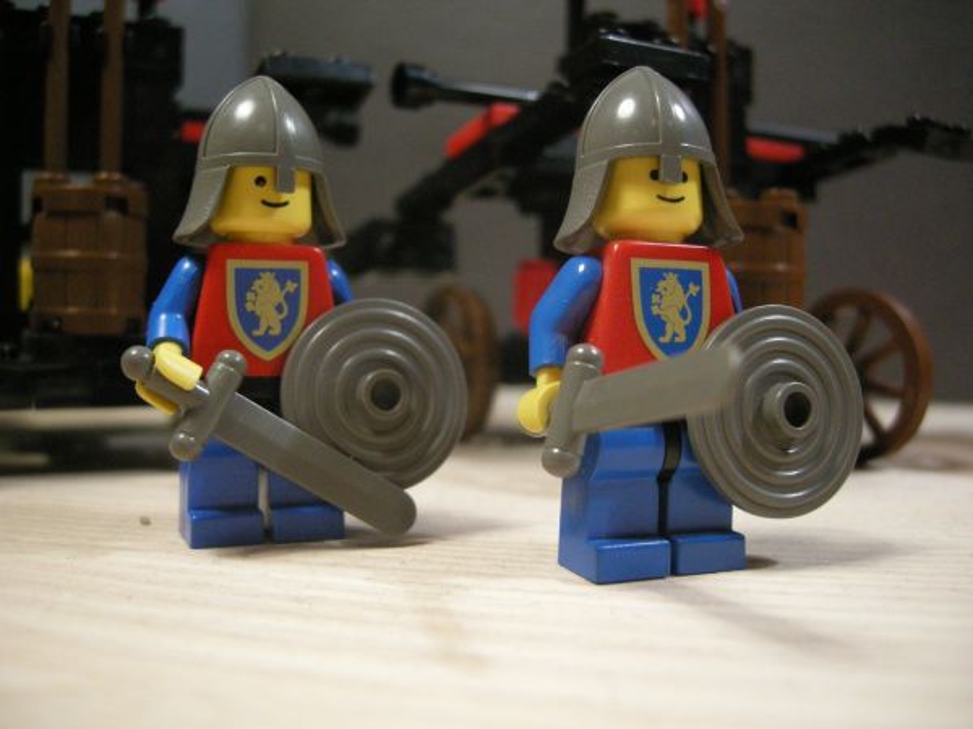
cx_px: 486
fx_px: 1012
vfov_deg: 39.7
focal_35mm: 36
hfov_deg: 51.4
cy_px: 364
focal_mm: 7.5
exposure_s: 1/53.1
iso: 400
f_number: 2.7
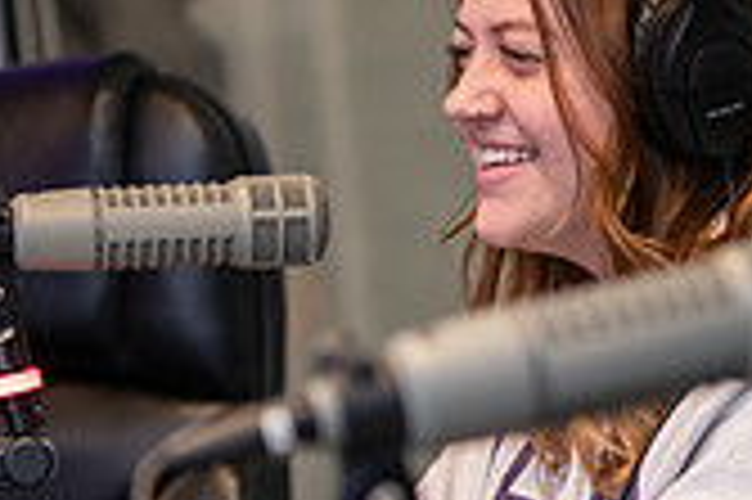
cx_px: 639
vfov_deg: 5.6
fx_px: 5071
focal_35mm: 243
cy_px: 363
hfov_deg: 8.5
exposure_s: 1/80
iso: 800
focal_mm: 70
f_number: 2.8
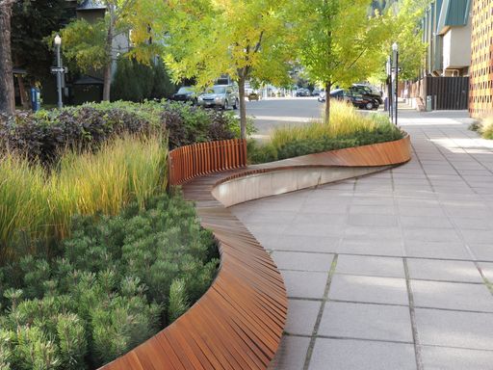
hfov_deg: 46.8
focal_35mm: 40
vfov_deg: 36.0
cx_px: 246
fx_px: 570
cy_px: 185
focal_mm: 7.1
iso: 100
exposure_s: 1/80
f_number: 3.3
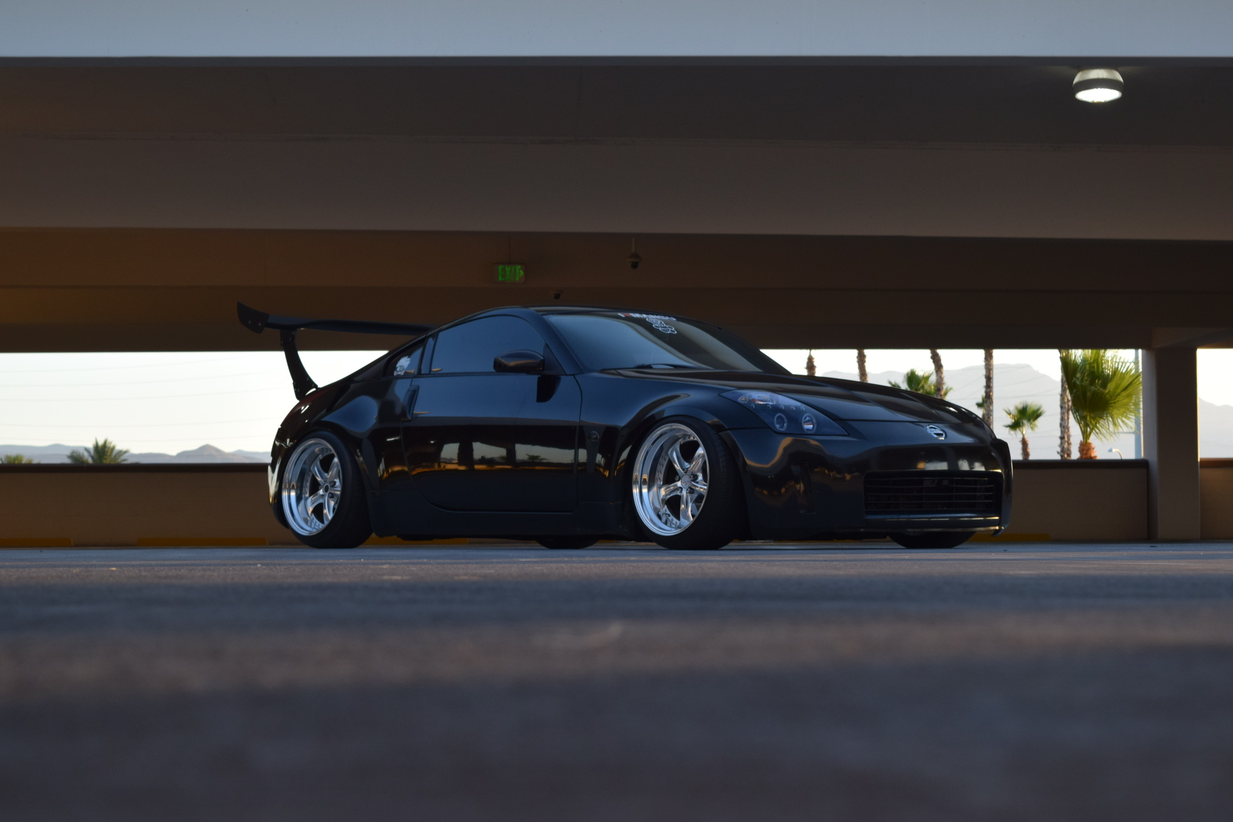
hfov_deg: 24.6
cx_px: 616
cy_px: 411
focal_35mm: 82
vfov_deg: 16.6
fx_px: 2825
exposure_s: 1/200
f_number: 7.1
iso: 400
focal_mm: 55
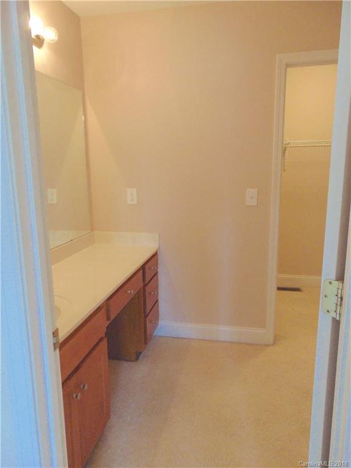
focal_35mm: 25
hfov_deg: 54.9
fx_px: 338
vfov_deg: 69.4
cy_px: 234
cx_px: 176
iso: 250
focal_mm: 4.5
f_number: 3
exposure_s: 1/30
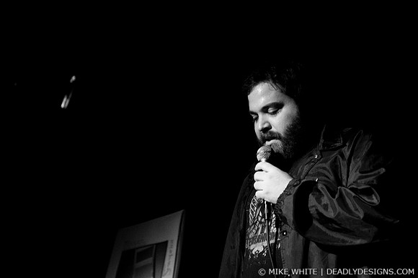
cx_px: 209
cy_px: 139
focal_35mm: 105
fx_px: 1217
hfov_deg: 19.5
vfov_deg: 13.0
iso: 1000
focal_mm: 70
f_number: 2.8
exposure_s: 1/80
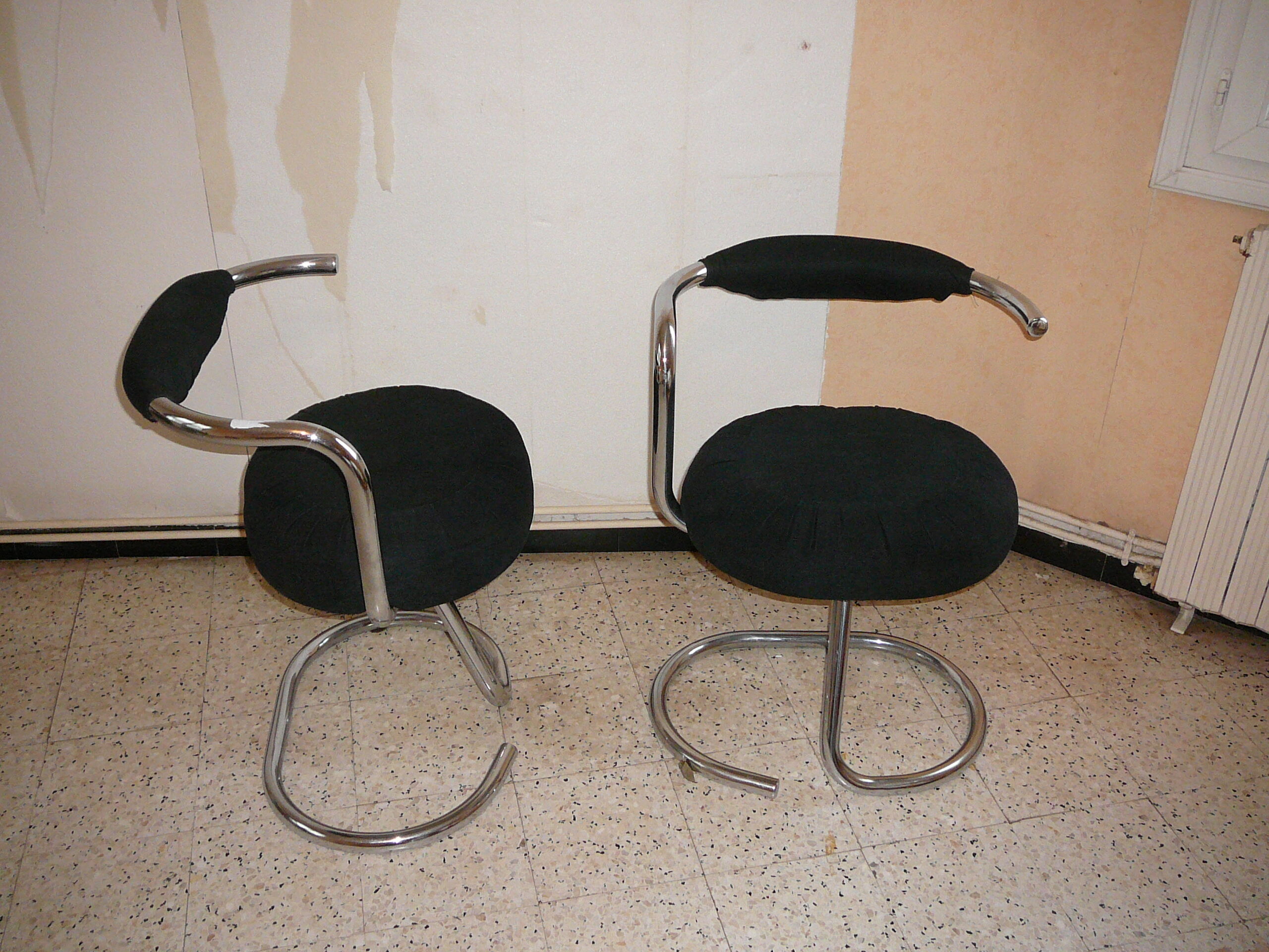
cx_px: 634
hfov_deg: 52.6
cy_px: 476
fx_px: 1283
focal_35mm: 35
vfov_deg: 40.7
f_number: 2.8
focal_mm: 5.2
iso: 200
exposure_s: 1/30
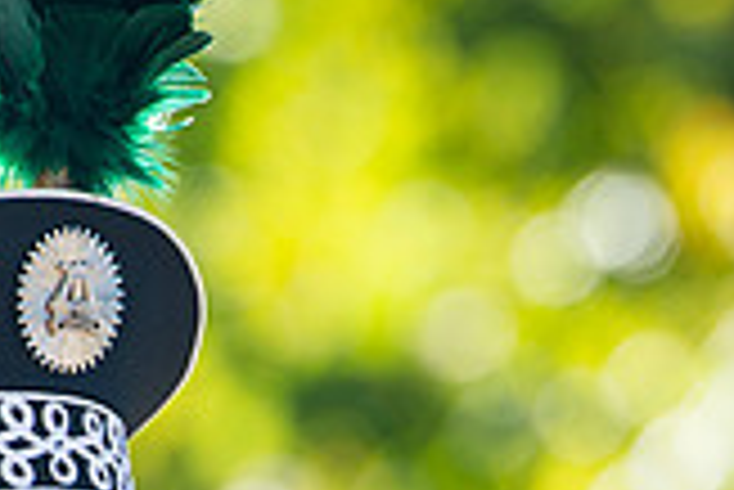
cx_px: 545
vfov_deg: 1.9
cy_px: 818
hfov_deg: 2.9
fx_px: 14509
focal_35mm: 711
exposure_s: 1/1000
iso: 200
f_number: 4.5
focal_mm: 200
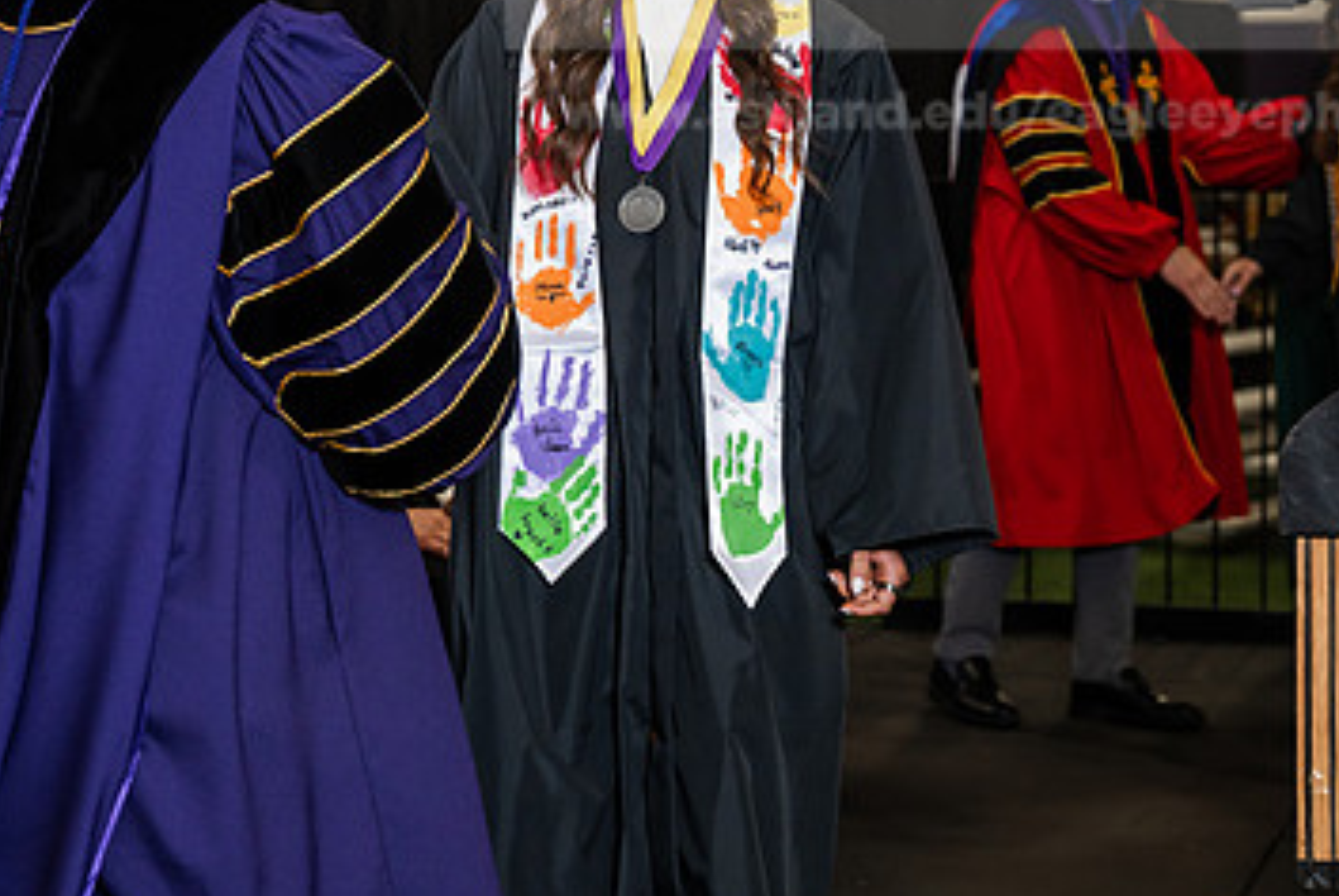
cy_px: 192
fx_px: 4281
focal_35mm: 115
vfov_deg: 11.9
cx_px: 391
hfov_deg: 17.7
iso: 1250
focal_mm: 70
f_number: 4.5
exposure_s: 1/200
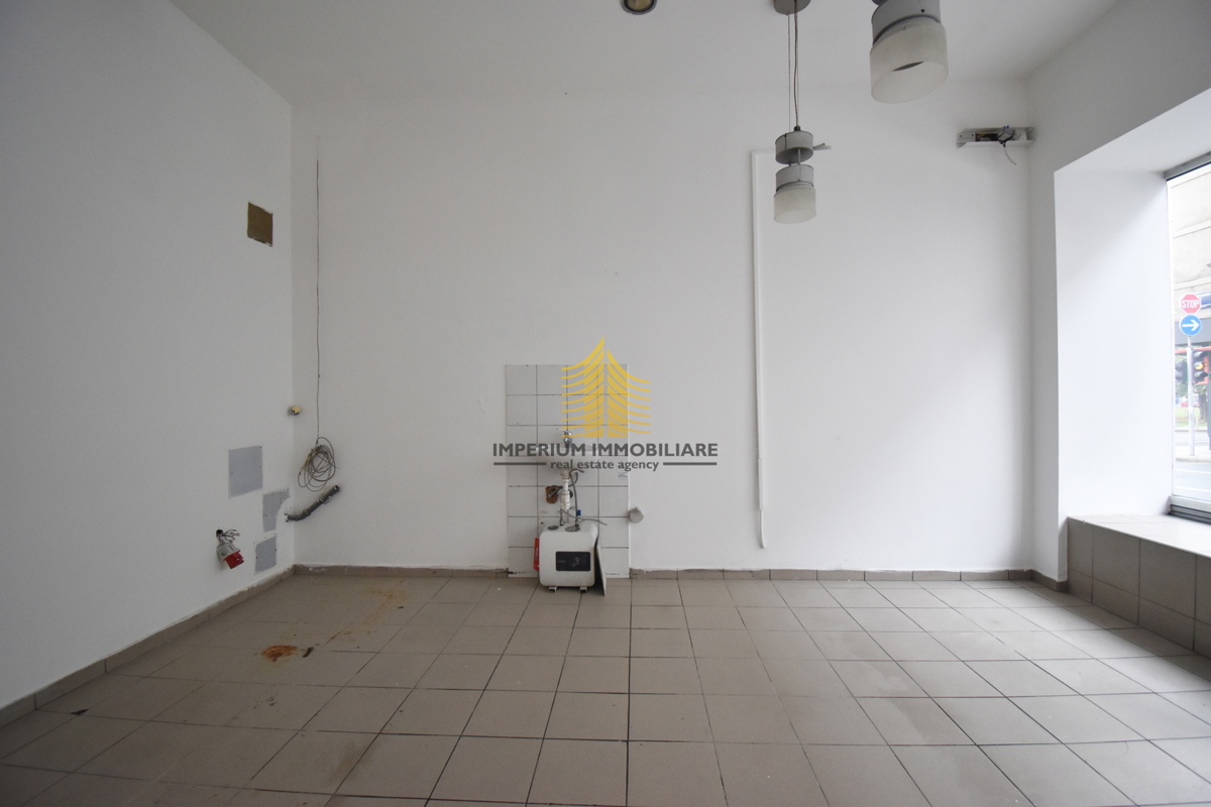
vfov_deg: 77.3
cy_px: 404
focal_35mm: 15
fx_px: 505
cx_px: 606
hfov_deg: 100.4
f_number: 4.5
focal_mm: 10
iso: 800
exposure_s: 1/160
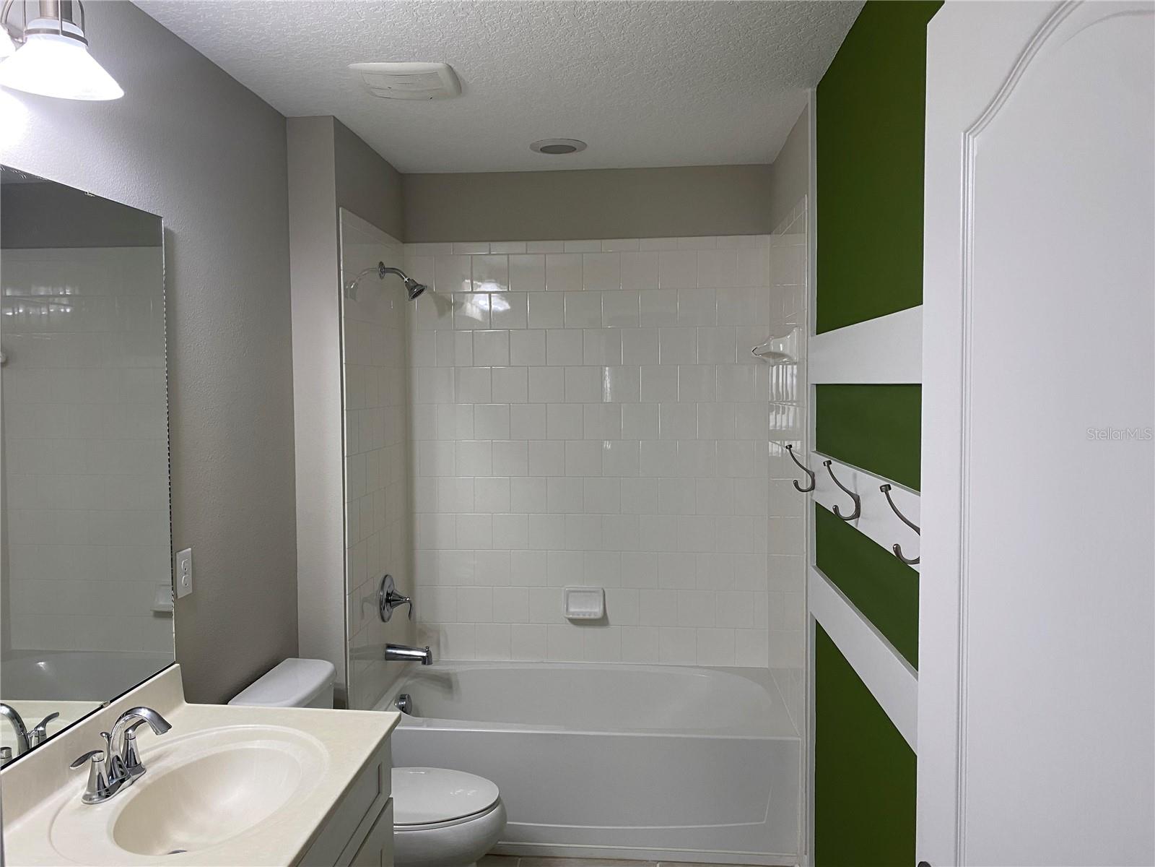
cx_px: 578
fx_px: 868
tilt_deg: -3.2
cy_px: 434
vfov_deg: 53.1
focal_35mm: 26
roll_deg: +0.2
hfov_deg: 67.3
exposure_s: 1/60
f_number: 1.8
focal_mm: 4.25
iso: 80
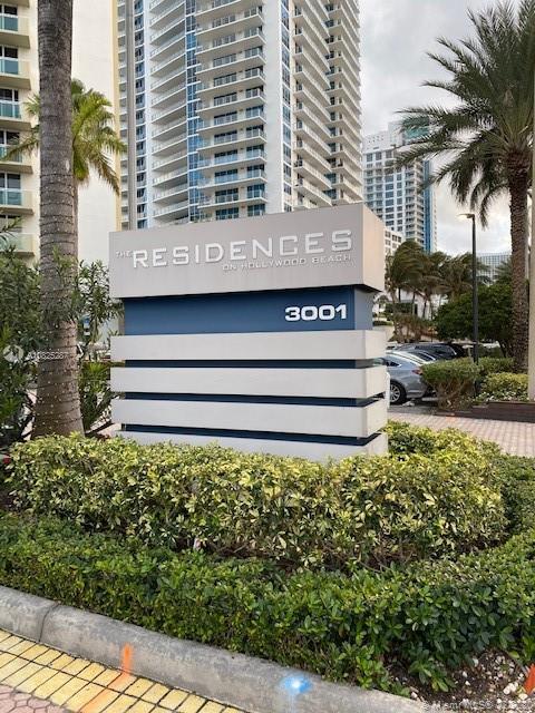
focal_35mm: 26
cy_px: 356
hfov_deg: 53.1
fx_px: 536
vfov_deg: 67.3
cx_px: 268
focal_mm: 4.25
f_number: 1.8
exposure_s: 1/137
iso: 32
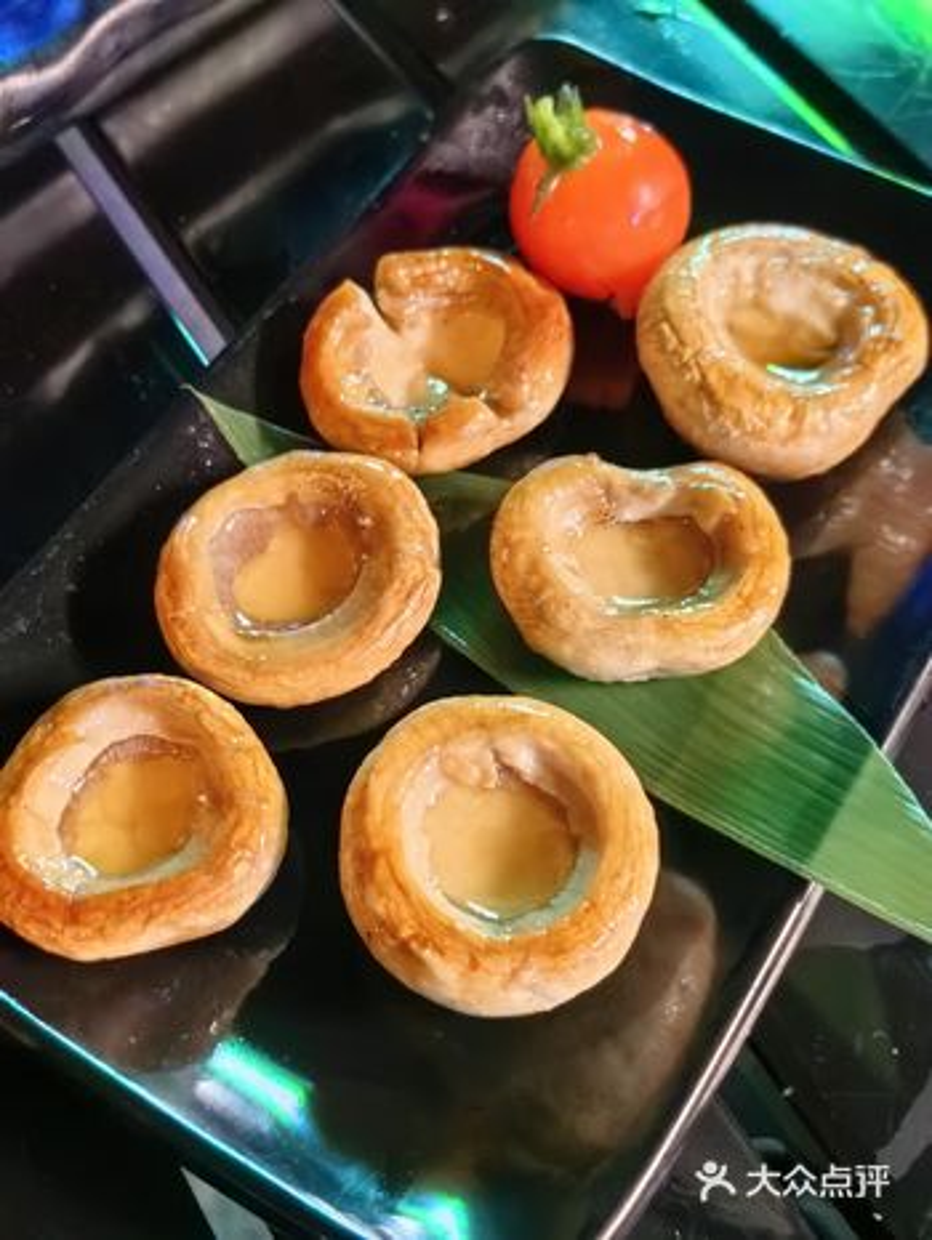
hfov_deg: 36.0
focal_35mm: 40
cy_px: 620
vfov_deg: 46.8
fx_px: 1435
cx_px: 466
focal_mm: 5.75
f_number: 2
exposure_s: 1/25
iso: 640
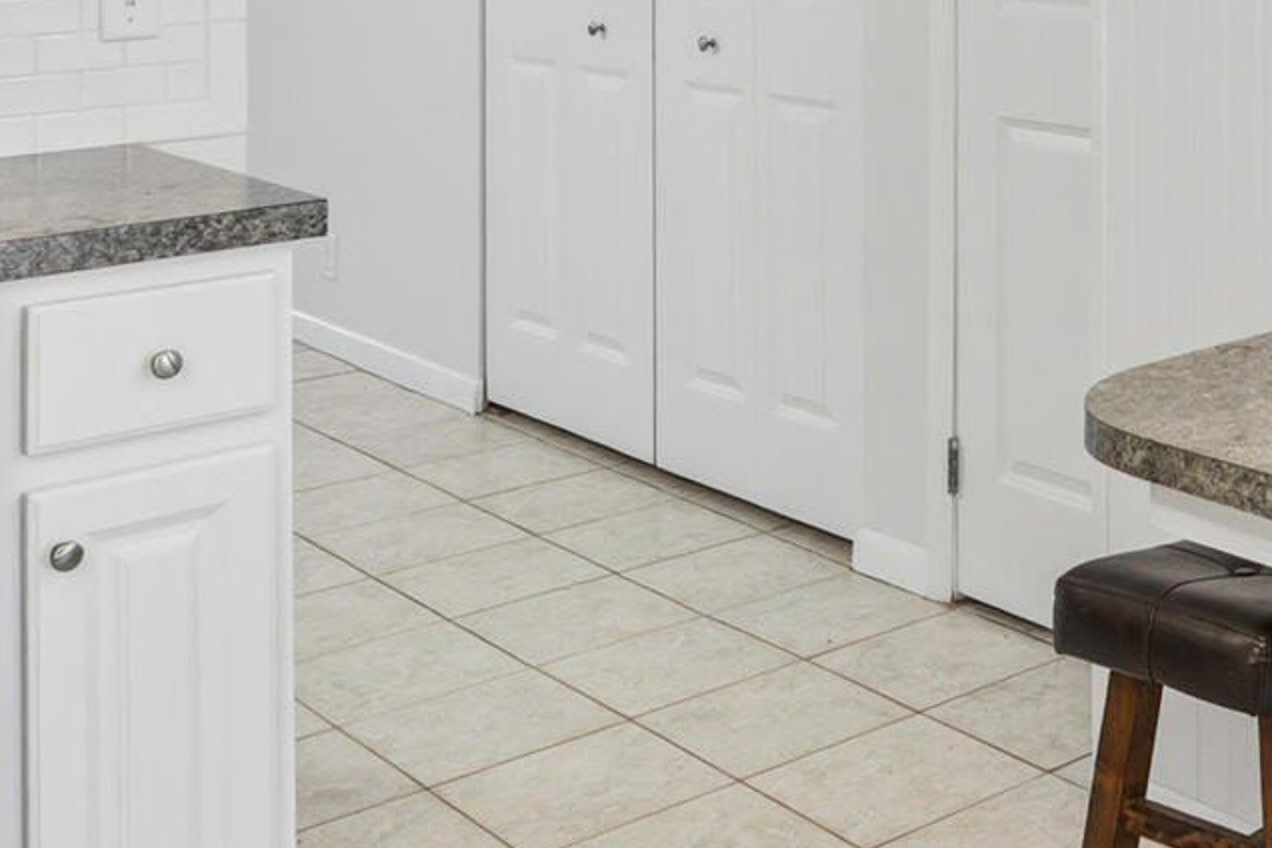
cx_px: 1376
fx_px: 1943
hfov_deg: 32.2
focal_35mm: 55
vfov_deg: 22.8
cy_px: -147
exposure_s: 1/1.67
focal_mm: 14
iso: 250
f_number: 9
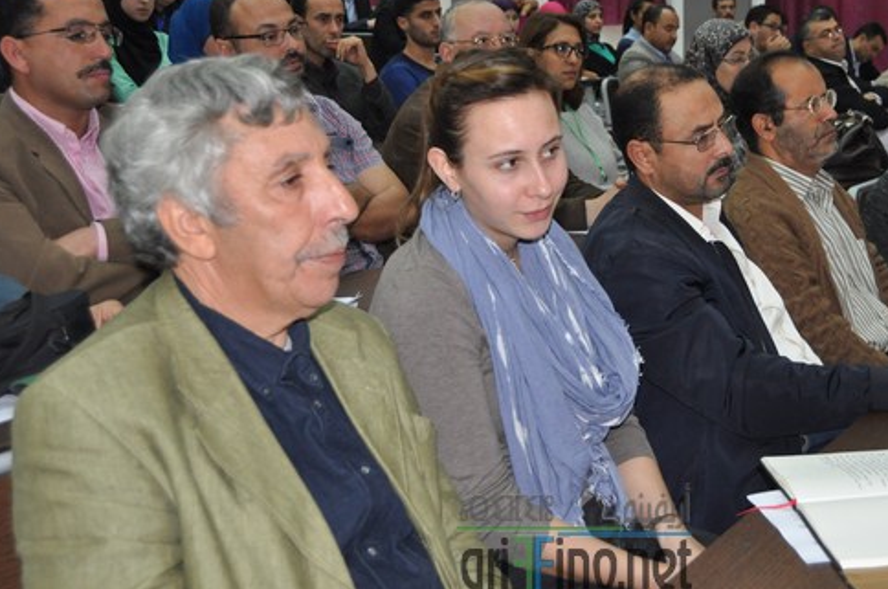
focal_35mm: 46
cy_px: 249
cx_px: 574
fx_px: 1124
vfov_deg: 29.3
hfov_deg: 42.6
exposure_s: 1/60
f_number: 3.8
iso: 800
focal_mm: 23
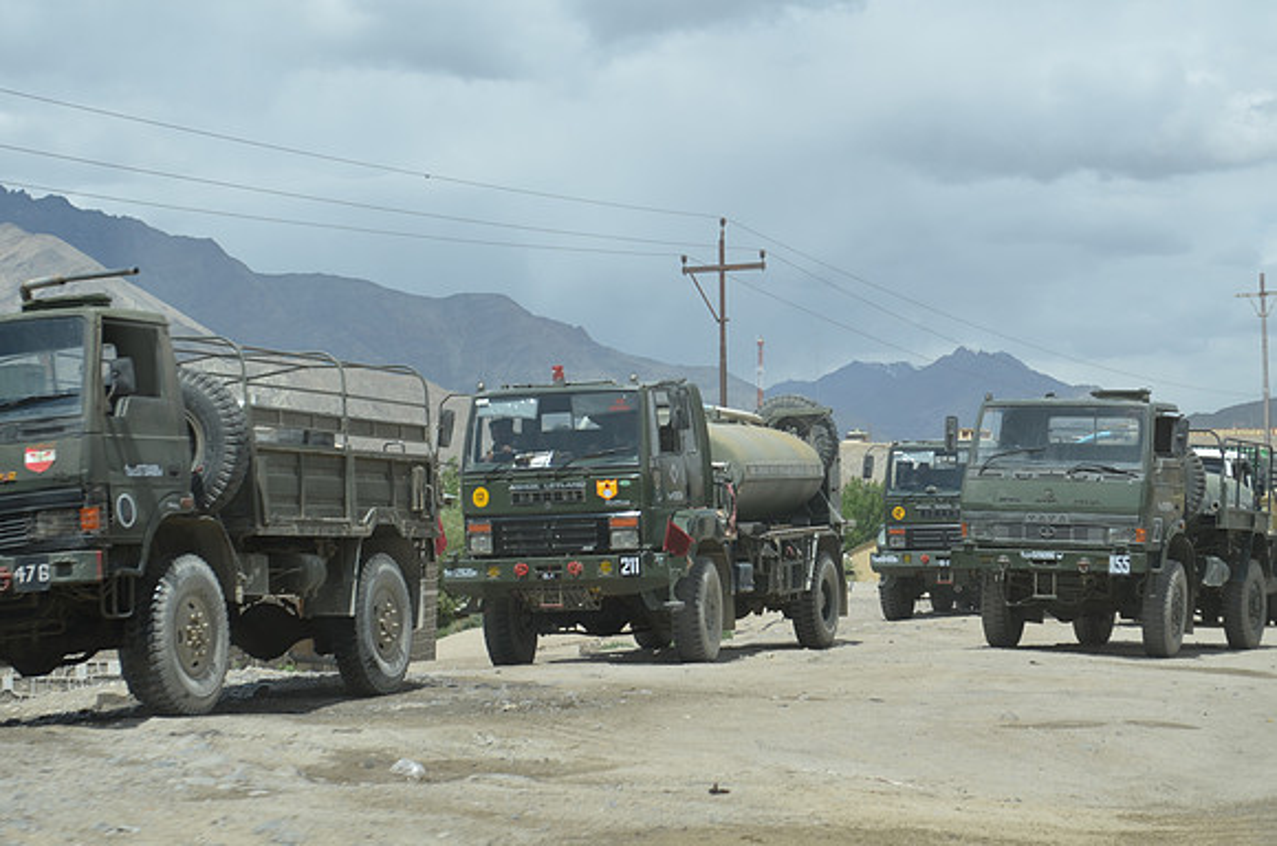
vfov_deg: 16.5
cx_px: 638
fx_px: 2920
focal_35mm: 82
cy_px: 423
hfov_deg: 24.7
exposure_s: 1/250
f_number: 8
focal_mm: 55
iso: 100
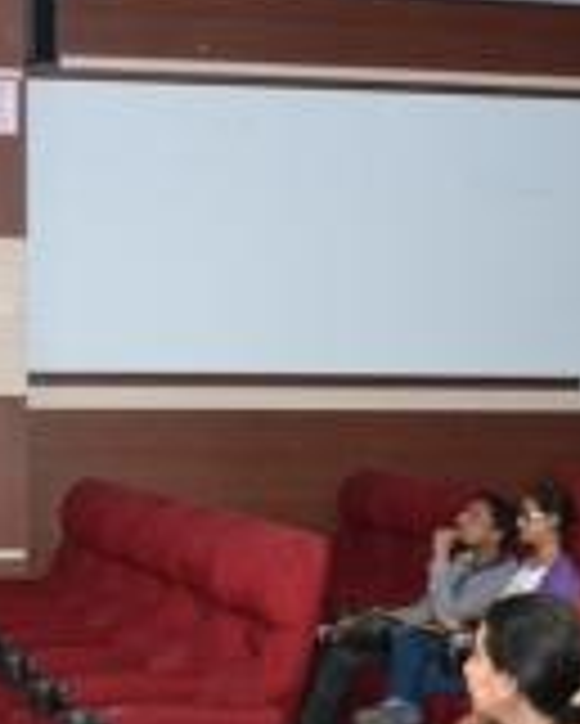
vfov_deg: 21.7
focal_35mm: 86
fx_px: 1844
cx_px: 193
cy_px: 645
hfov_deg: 17.8
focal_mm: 22
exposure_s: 1/60
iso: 3200
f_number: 4
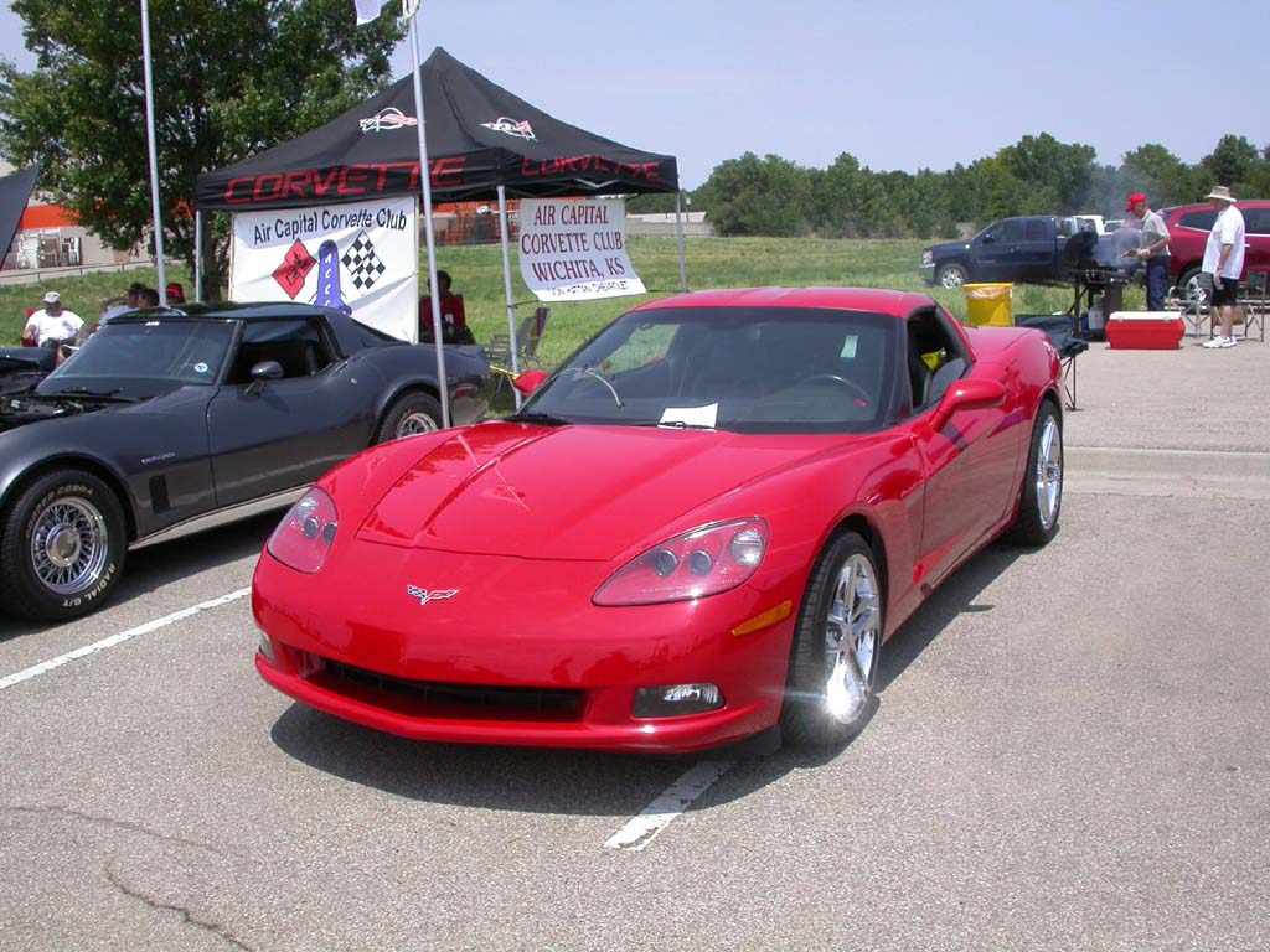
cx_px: 635
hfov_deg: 49.0
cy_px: 476
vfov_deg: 37.7
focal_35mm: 38
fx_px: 1394
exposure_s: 1/334
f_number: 7.5
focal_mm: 7.85
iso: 100
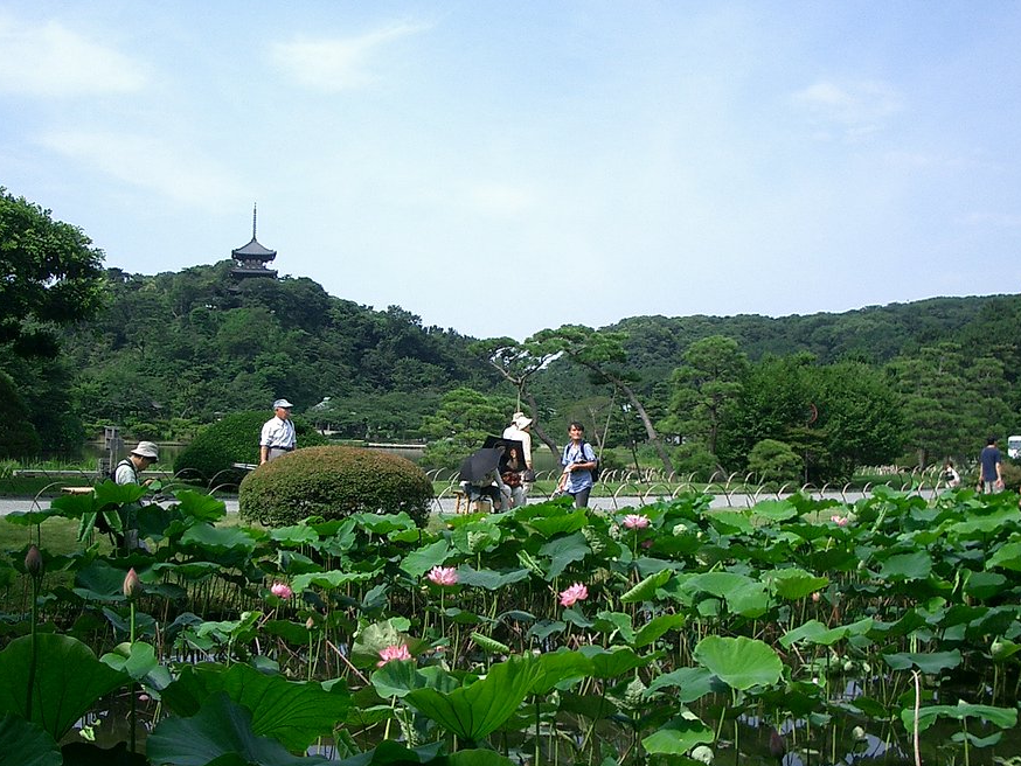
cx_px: 454
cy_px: 402
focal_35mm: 41
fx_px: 1210
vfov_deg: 35.1
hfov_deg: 45.7
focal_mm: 5.8
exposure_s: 1/250
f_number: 4.3
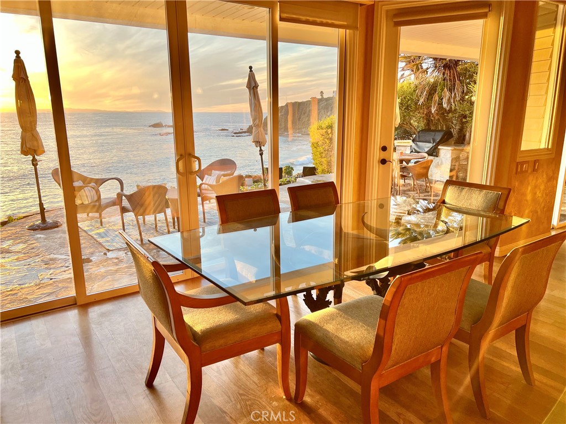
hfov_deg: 67.3
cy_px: 212
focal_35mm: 26
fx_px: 425
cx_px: 283
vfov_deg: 53.1
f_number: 1.5
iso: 40
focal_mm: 5.7
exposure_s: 1/121
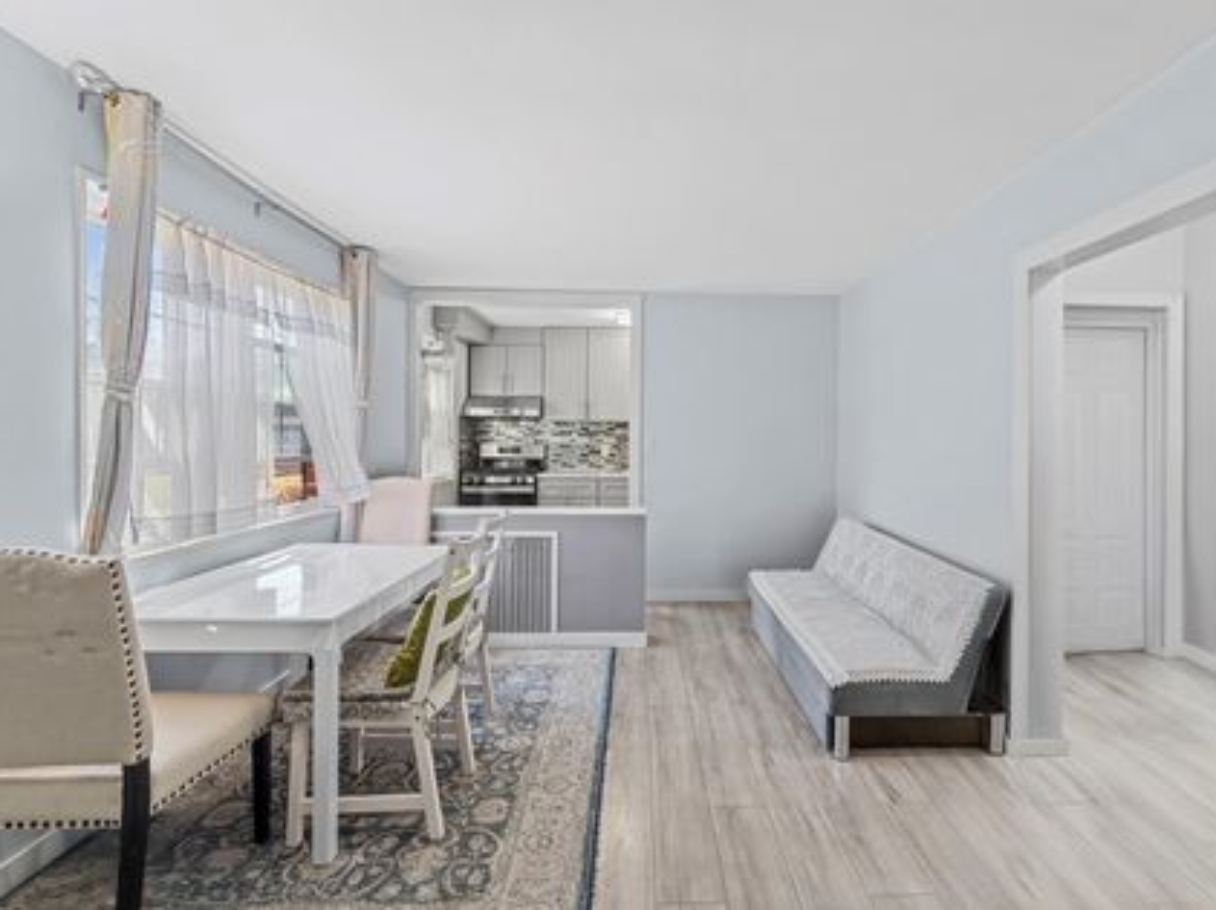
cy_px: 435
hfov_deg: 94.3
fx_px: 562
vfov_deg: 78.0
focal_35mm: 16
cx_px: 661
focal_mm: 14
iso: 200
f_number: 10
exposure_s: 1/1.67
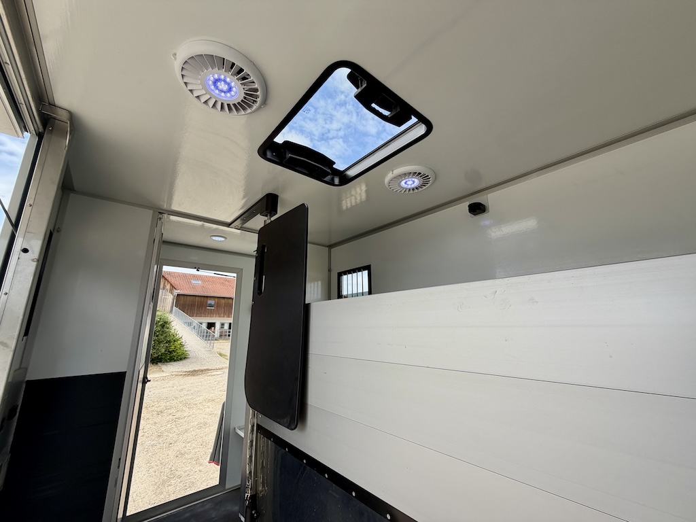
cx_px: 348
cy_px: 261
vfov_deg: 85.7
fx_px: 281
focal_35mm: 14
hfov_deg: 102.1
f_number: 2.2
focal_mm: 2.22
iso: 40
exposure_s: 1/579
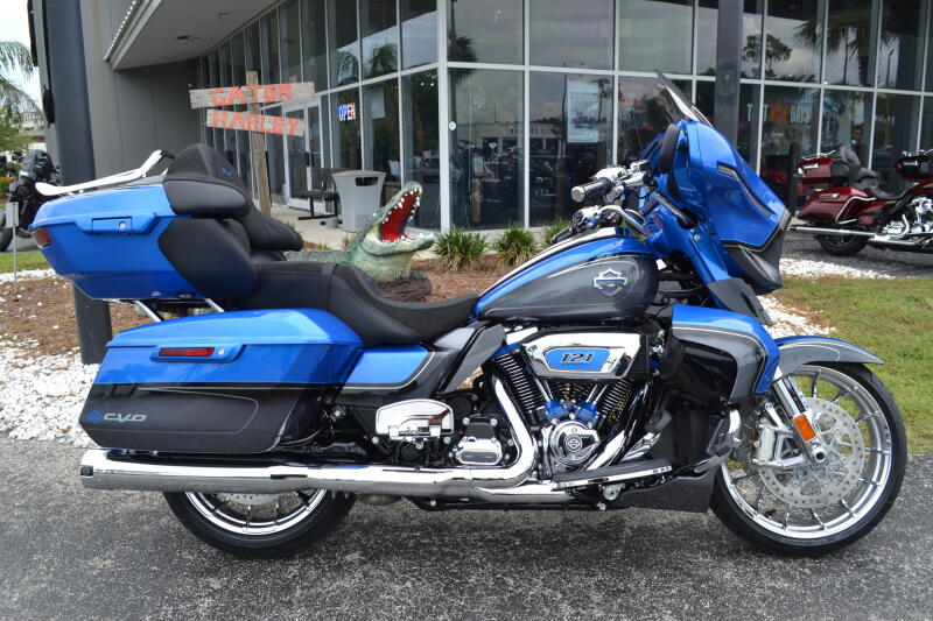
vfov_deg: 47.9
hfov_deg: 67.4
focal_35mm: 27
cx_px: 466
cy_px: 310
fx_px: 700
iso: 100
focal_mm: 18
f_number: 6.3
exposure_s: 1/160
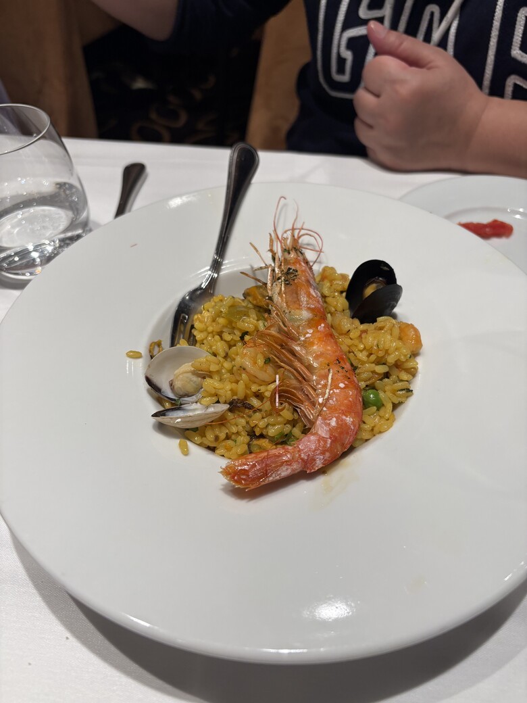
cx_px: 264
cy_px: 352
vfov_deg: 67.3
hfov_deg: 53.1
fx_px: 528
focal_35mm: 26
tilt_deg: -47.4
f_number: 1.6
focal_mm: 5.96
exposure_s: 1/120
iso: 100
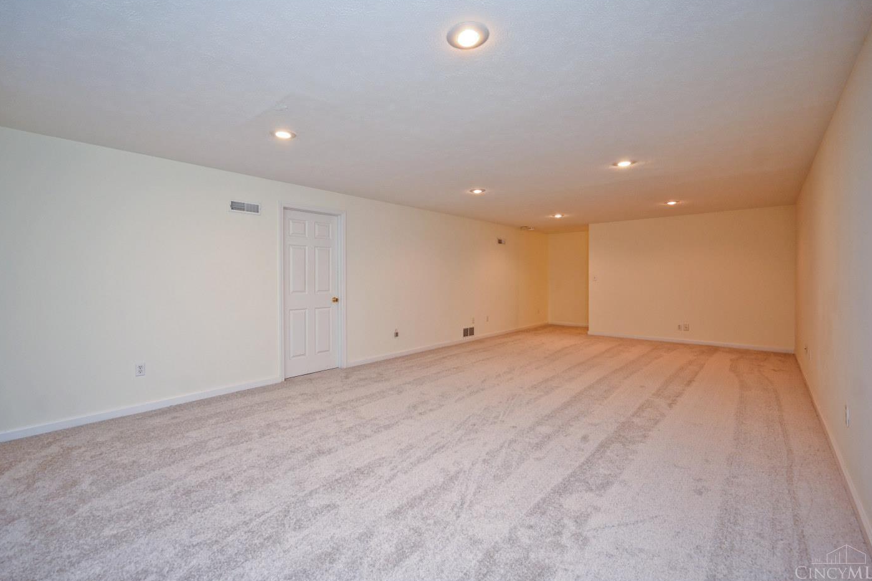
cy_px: 283
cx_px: 424
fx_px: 363
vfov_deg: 77.3
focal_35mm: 15
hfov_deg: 100.4
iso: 450
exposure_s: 1/60
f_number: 4
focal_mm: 14
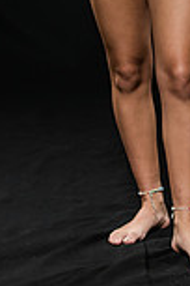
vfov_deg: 9.2
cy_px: -99
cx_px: 181
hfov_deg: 6.2
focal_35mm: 220
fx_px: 1742
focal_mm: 75
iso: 320
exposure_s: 1/250
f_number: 5.6
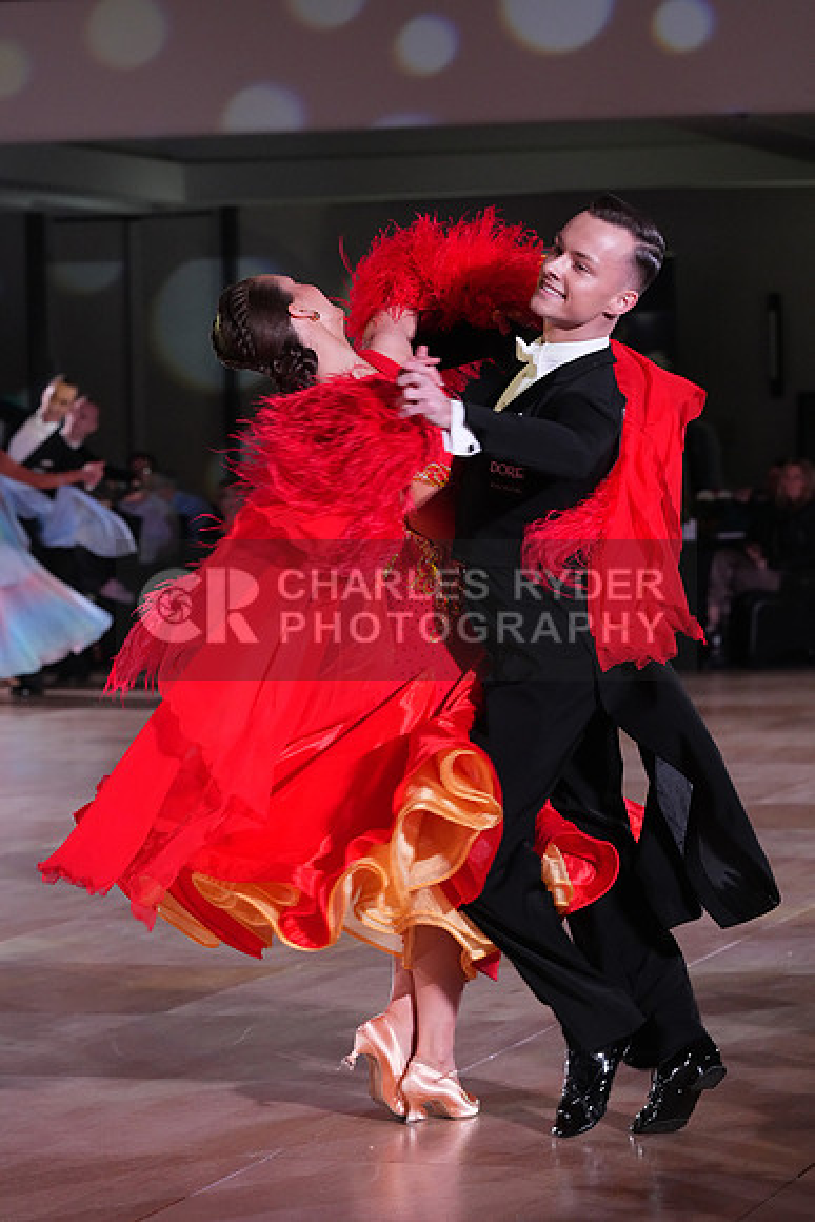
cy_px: 611
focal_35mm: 124
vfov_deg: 16.5
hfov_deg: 11.1
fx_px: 4208
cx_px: 408
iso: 5000
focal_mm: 124
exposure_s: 1/250
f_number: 6.3
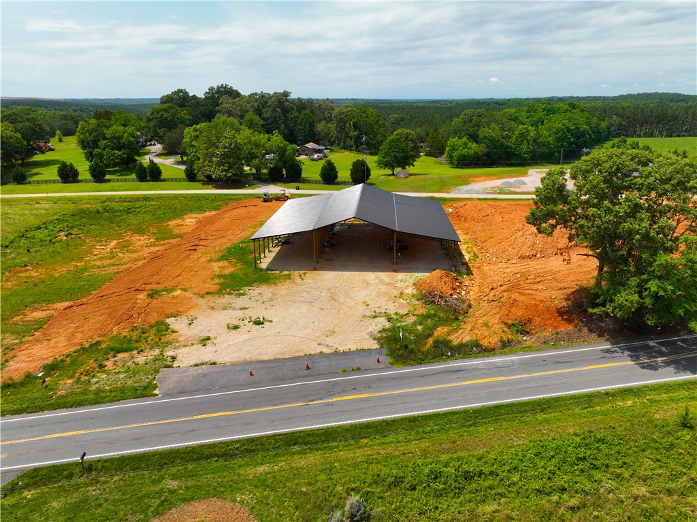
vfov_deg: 56.8
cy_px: 261
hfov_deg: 71.6
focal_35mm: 24
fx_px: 483
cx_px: 348
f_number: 2.8
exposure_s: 1/240
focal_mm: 12.29
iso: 100
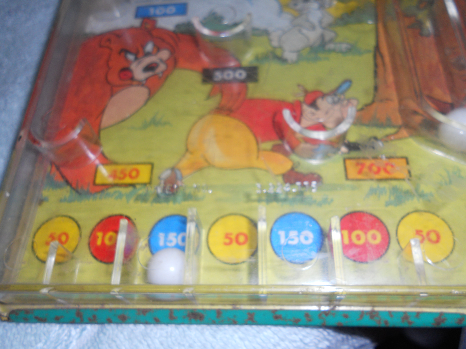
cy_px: 174
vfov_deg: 44.2
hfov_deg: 56.8
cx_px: 233
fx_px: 431
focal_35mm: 32
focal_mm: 5.8
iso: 80
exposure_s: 1/25
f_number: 8.8
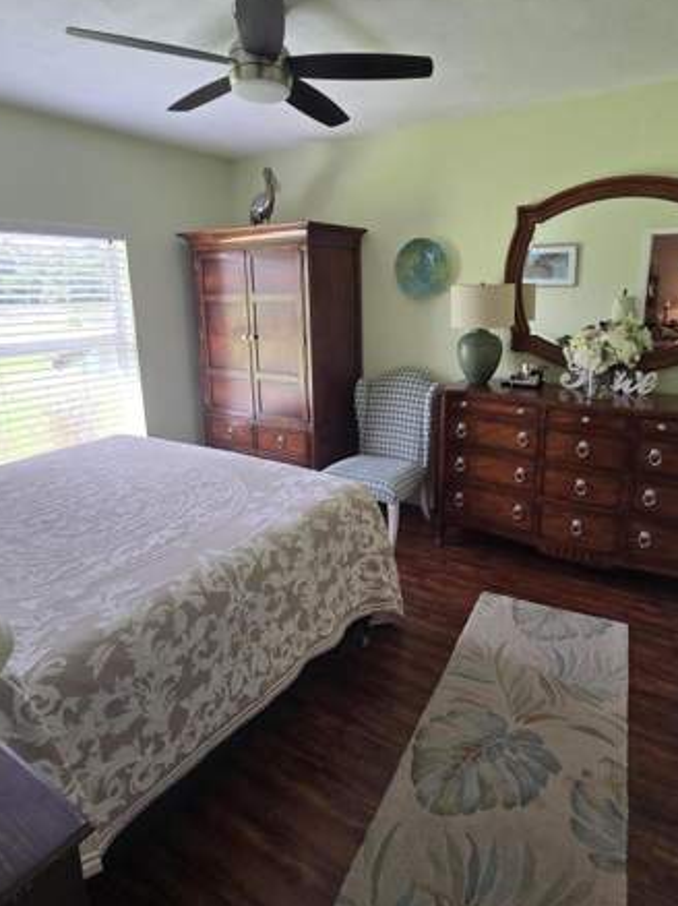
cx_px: 364
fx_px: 497
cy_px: 416
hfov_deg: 68.5
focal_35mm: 19
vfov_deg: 84.5
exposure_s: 1/60
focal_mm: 2.2
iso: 80
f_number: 2.2
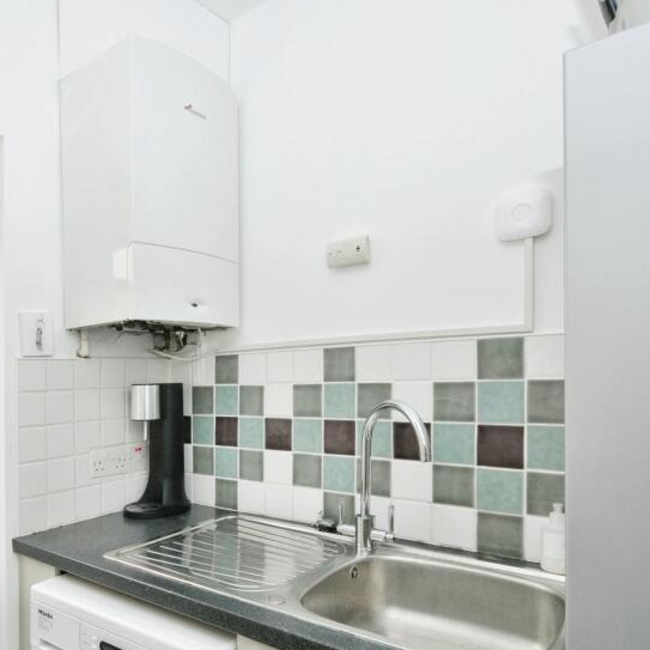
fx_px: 510
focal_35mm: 24
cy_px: 390
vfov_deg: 64.4
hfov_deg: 62.9
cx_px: 202
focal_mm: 10
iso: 500
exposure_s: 1/60
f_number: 6.3
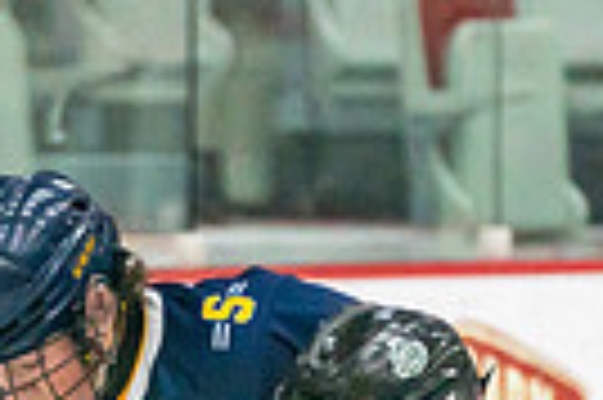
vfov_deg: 1.8
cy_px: 834
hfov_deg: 2.7
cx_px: 54
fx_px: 12731
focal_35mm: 761
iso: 4000
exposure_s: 1/1600
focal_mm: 162
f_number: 2.8
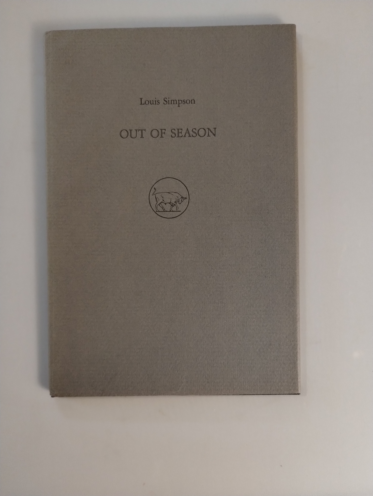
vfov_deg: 63.4
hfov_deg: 49.9
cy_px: 248
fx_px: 401
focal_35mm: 28
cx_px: 186
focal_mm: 4.27
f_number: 1.8
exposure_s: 1/30
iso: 791
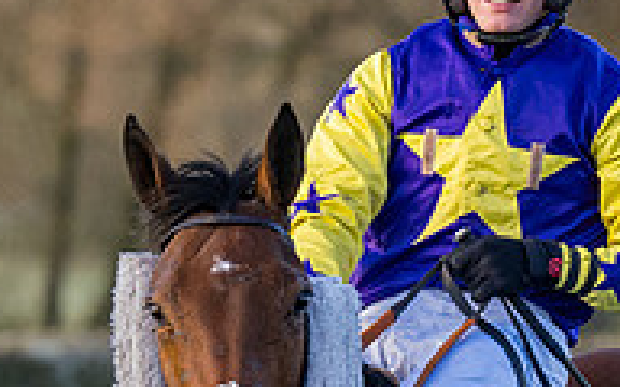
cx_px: 752
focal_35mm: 1188
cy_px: 367
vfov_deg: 1.1
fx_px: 20074
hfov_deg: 1.8
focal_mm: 165
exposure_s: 1/1000
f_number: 4
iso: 800
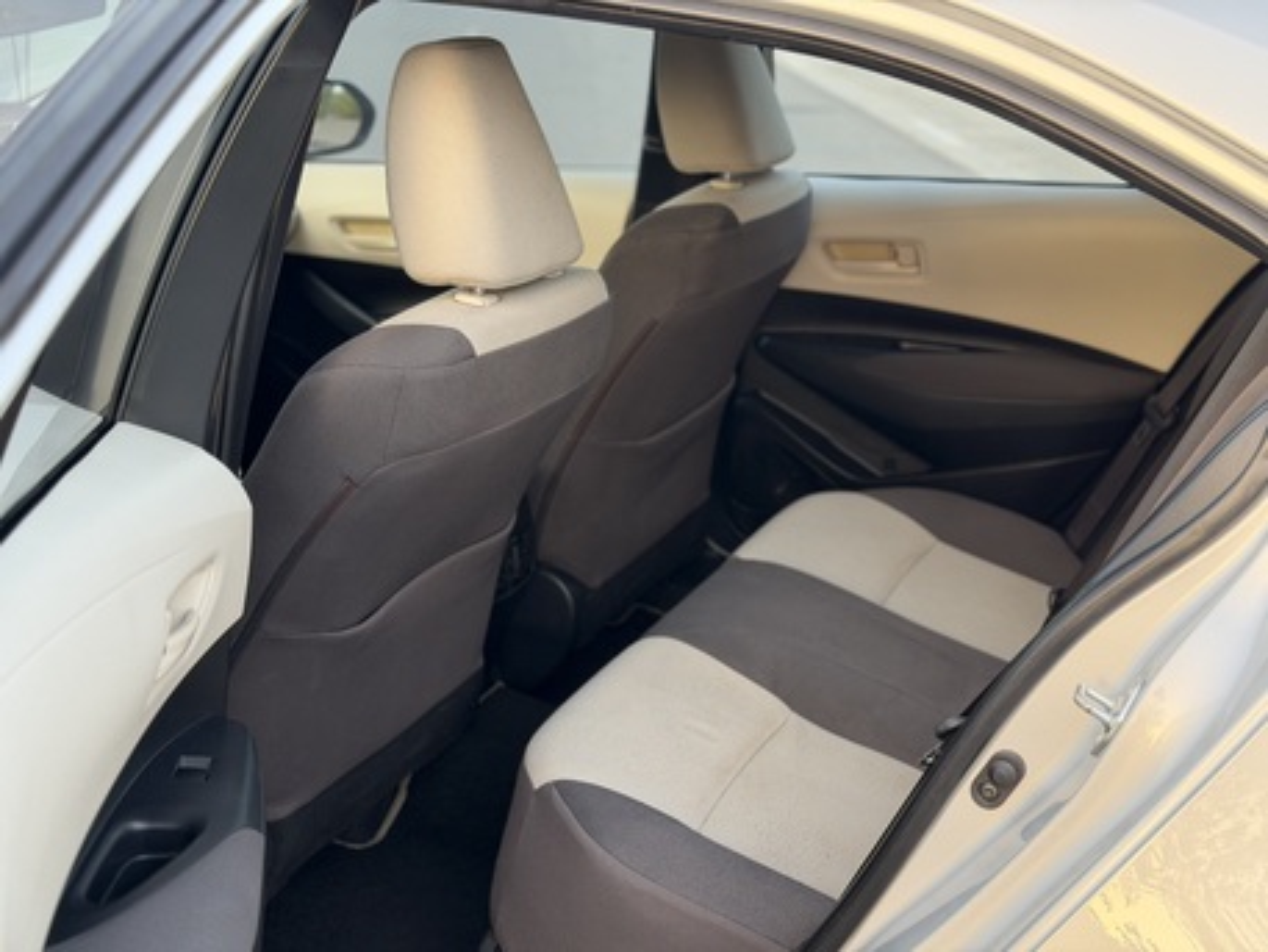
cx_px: 634
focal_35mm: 48
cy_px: 476
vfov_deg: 30.3
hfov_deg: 39.6
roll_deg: -2.6
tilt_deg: -17.4
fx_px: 1759
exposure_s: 1/97
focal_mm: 6.76
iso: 125
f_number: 1.78
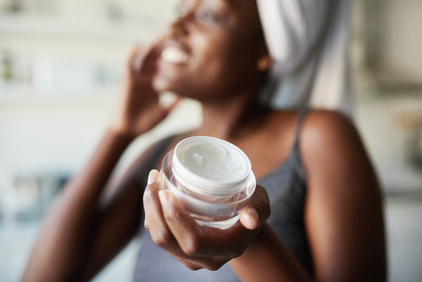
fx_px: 410
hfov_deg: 54.4
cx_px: 211
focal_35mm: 35
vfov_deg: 37.9
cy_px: 141
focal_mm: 35
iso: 250
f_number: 2
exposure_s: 1/250
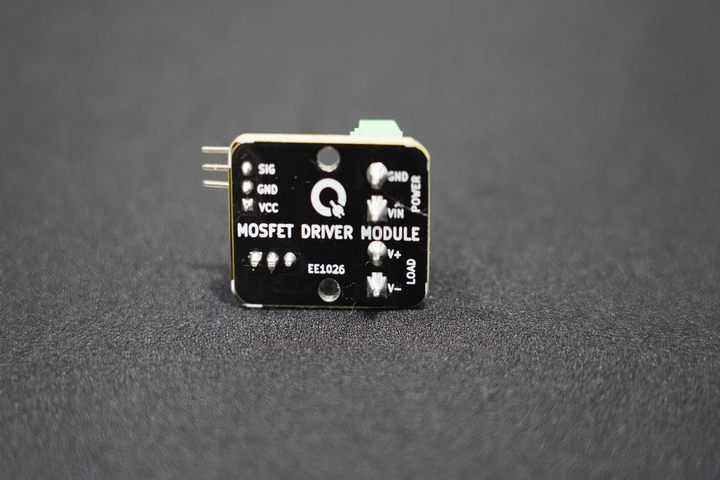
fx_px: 2100
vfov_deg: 13.0
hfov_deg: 19.5
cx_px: 360
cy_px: 240
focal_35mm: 105
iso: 12800
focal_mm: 105
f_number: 4
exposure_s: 1/40
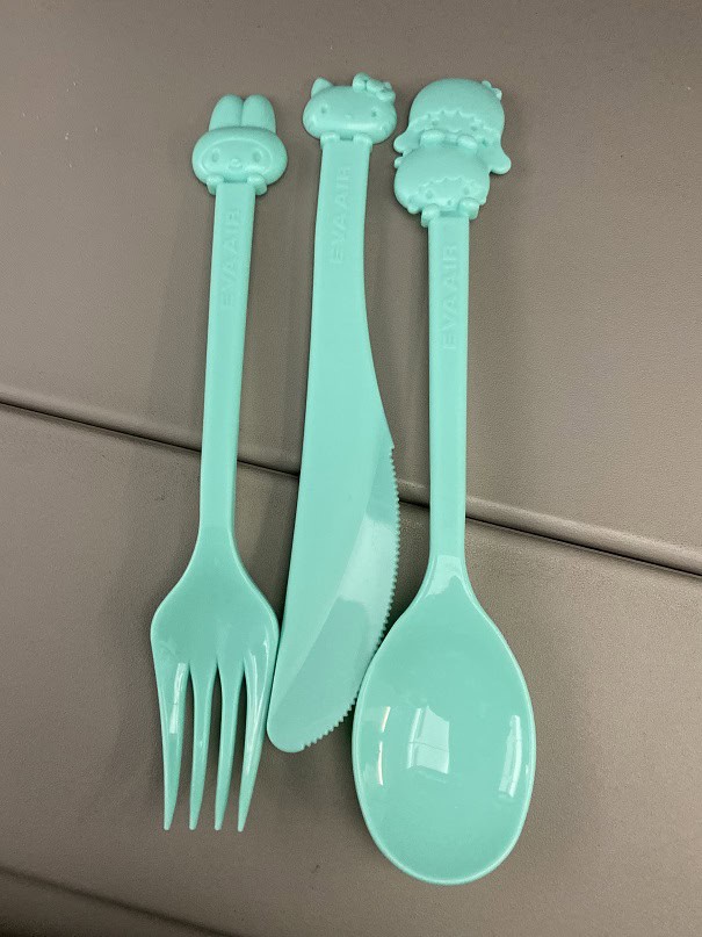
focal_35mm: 26
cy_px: 468
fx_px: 703
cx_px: 351
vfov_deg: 67.3
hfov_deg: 53.1
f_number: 1.8
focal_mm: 4.2
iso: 500
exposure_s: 1/53
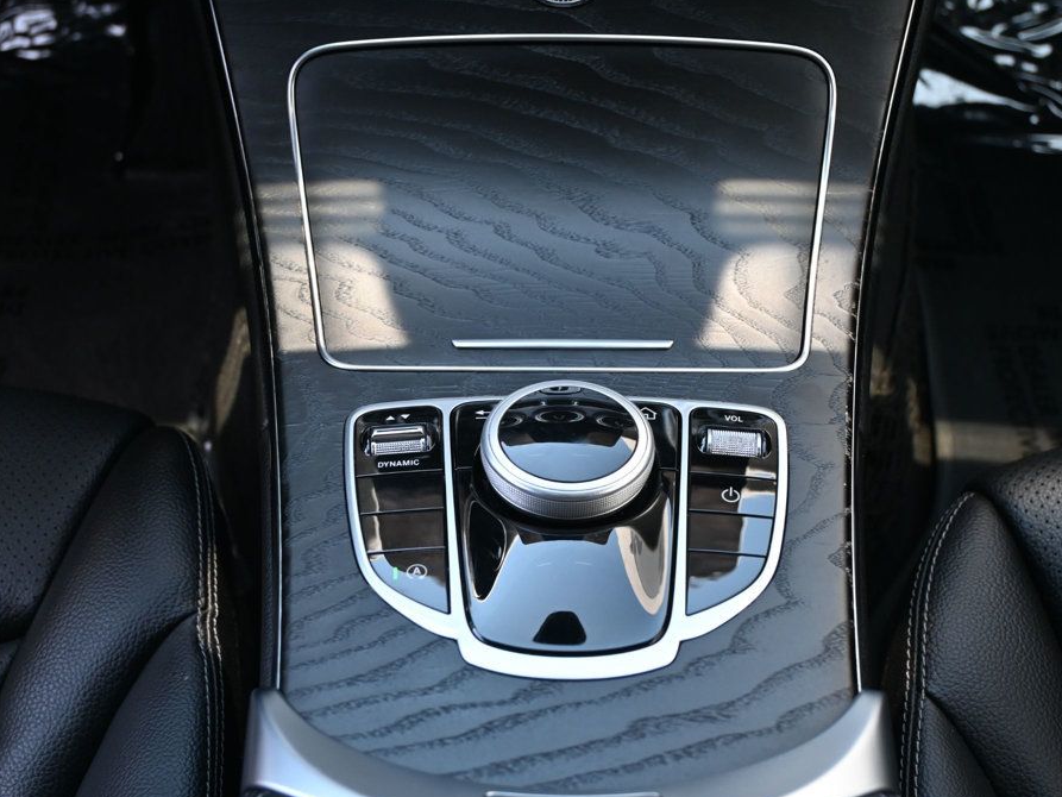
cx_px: 548
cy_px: 401
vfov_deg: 26.8
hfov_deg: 35.2
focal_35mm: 55
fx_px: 1674
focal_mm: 33
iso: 900
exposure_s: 1/125
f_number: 5
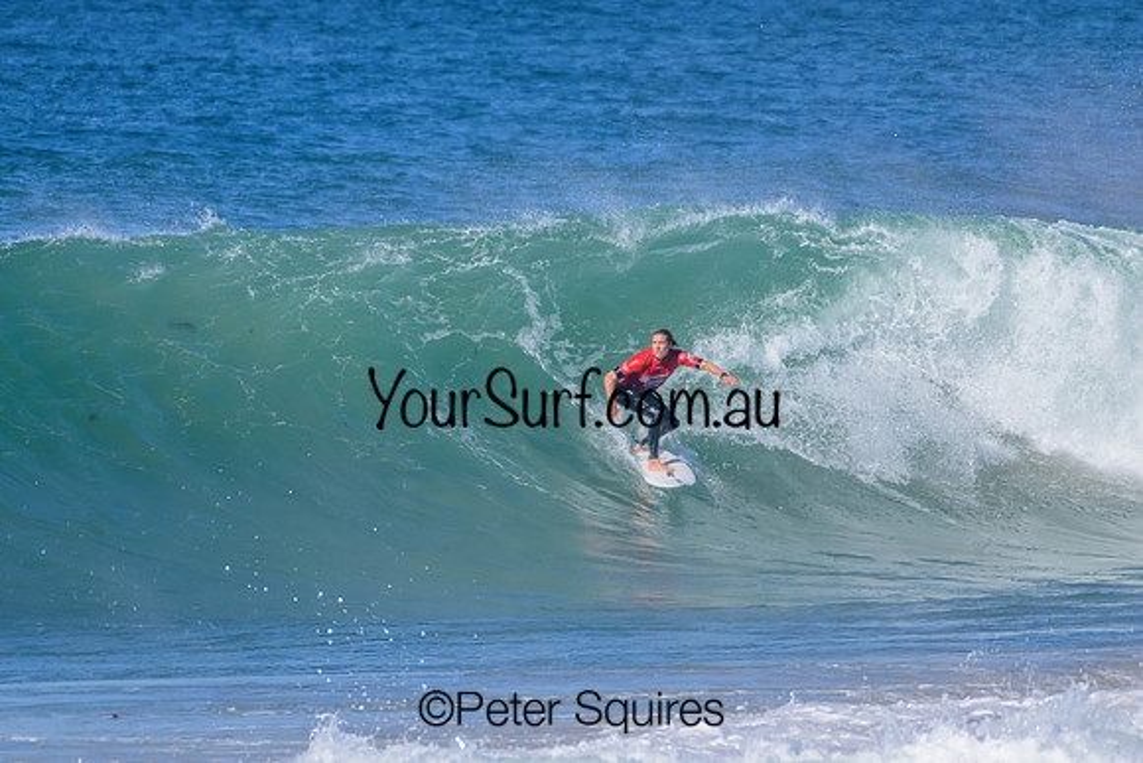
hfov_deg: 2.1
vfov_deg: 1.4
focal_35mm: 1000
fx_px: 31756
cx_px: 572
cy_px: 382
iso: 1600
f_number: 11
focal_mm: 1000
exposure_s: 1/3200
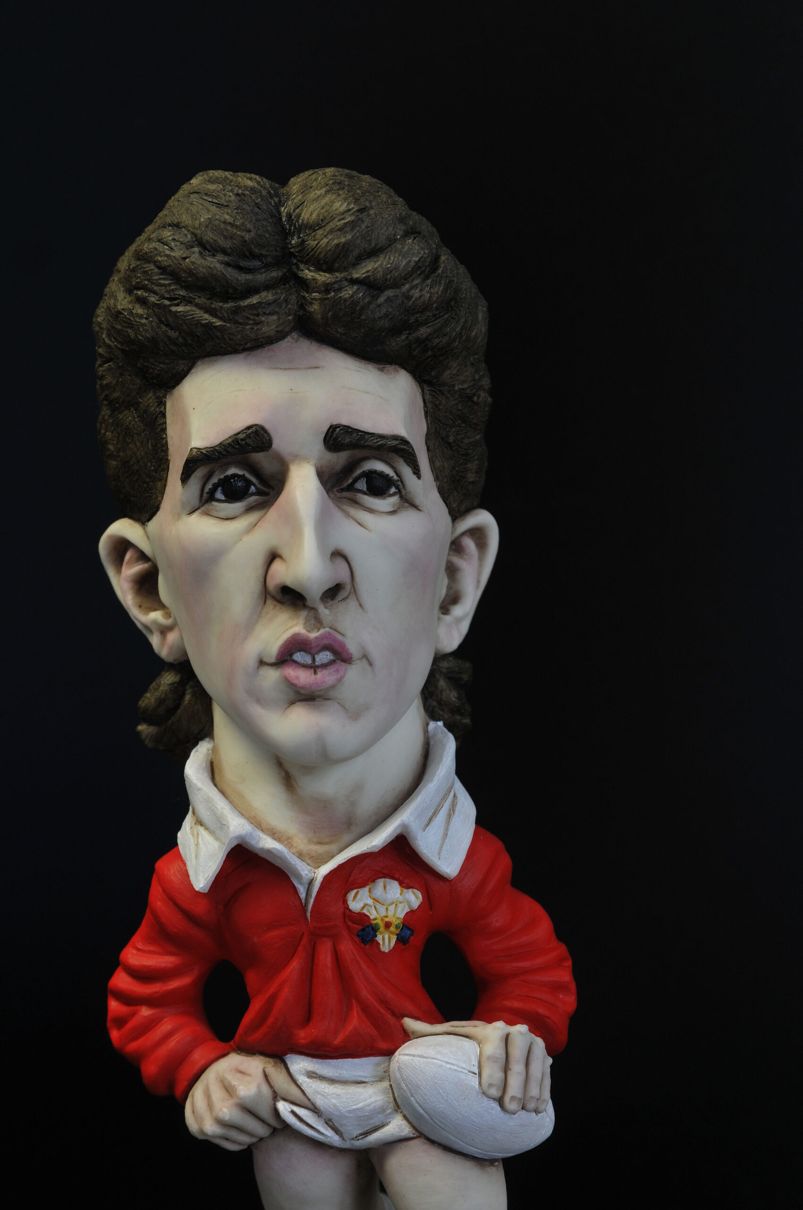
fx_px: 3120
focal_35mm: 93
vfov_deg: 21.9
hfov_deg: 14.7
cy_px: 605
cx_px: 402
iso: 250
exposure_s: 1/15
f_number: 9
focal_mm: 62
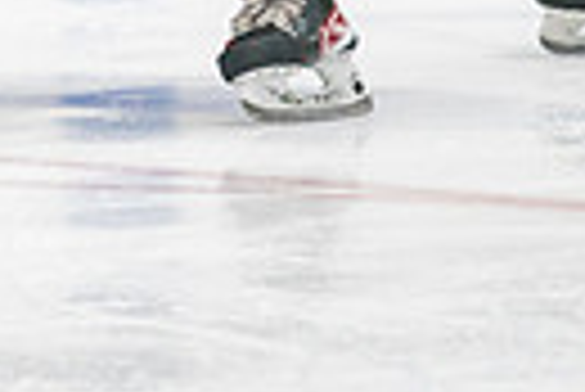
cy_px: -426
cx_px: 97
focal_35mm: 1034
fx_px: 16821
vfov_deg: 1.3
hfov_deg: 2.0
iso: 1000
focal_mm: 200
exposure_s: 1/640
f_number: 2.8
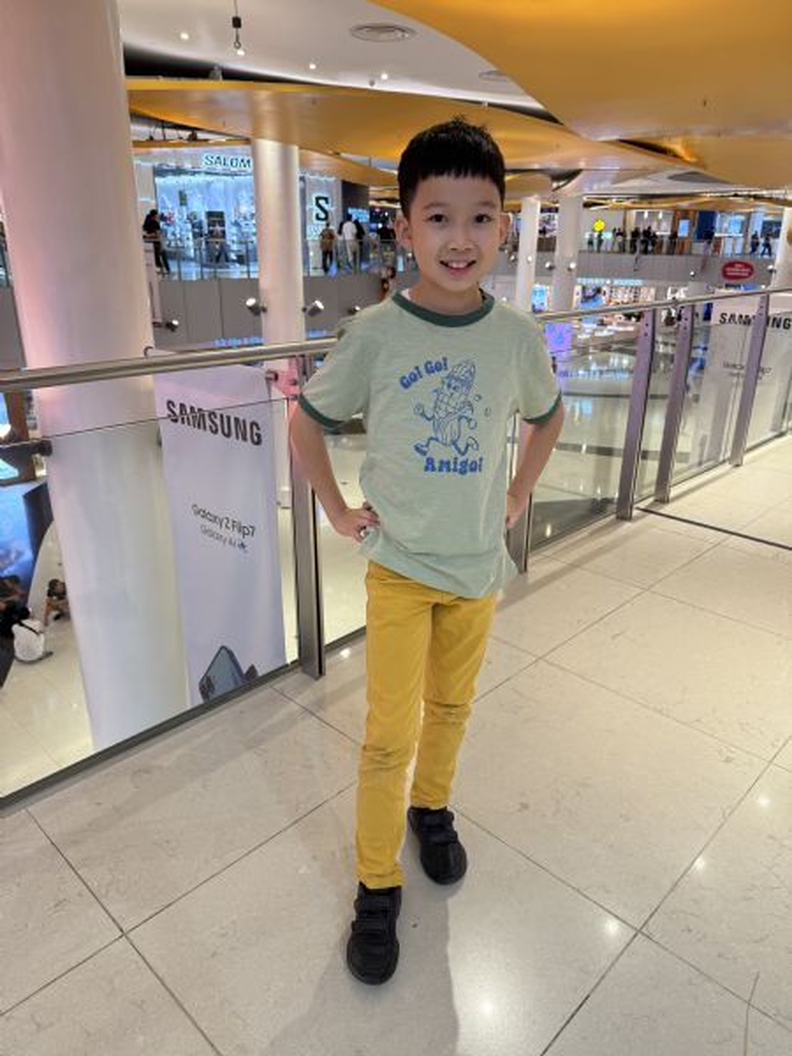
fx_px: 732
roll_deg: -1.2
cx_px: 396
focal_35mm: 24
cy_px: 528
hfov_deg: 56.8
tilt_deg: -21.7
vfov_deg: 71.6
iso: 100
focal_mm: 6.76
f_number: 1.78
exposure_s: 1/100
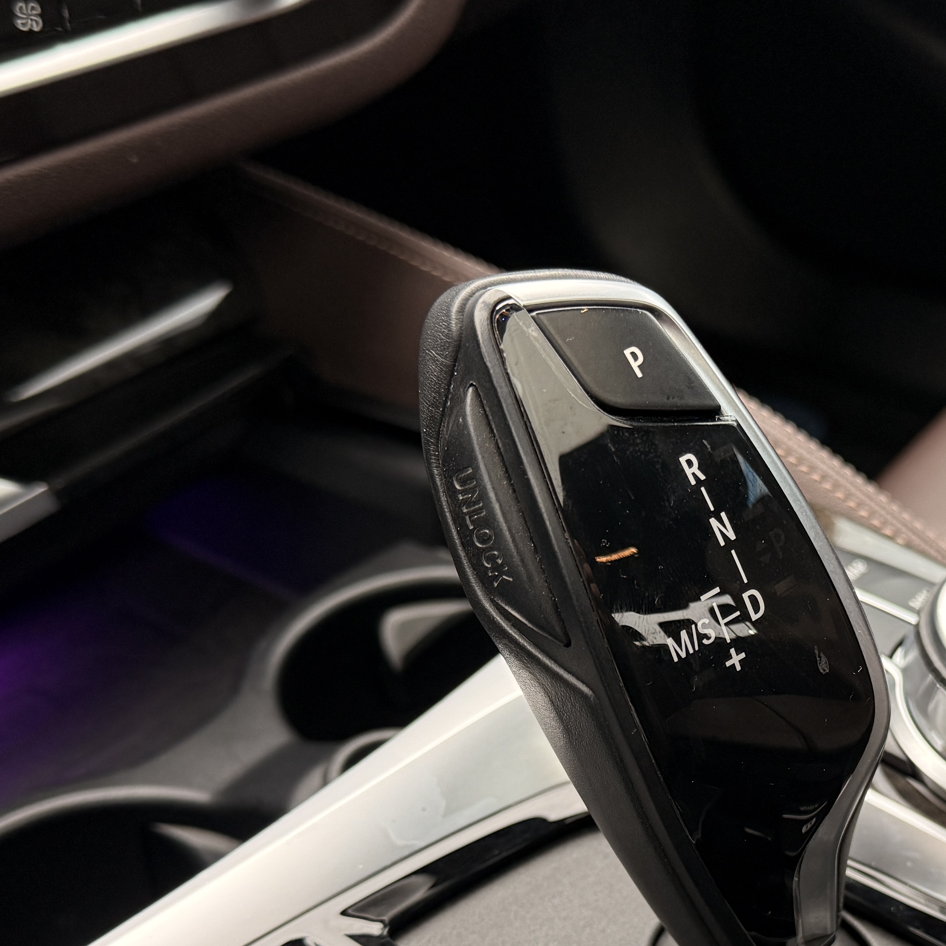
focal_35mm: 54
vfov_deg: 31.1
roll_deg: -3.3
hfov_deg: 30.9
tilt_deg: -37.8
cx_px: 746
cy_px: 699
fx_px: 1670
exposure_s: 1/81
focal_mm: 6.76
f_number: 1.78
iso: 160
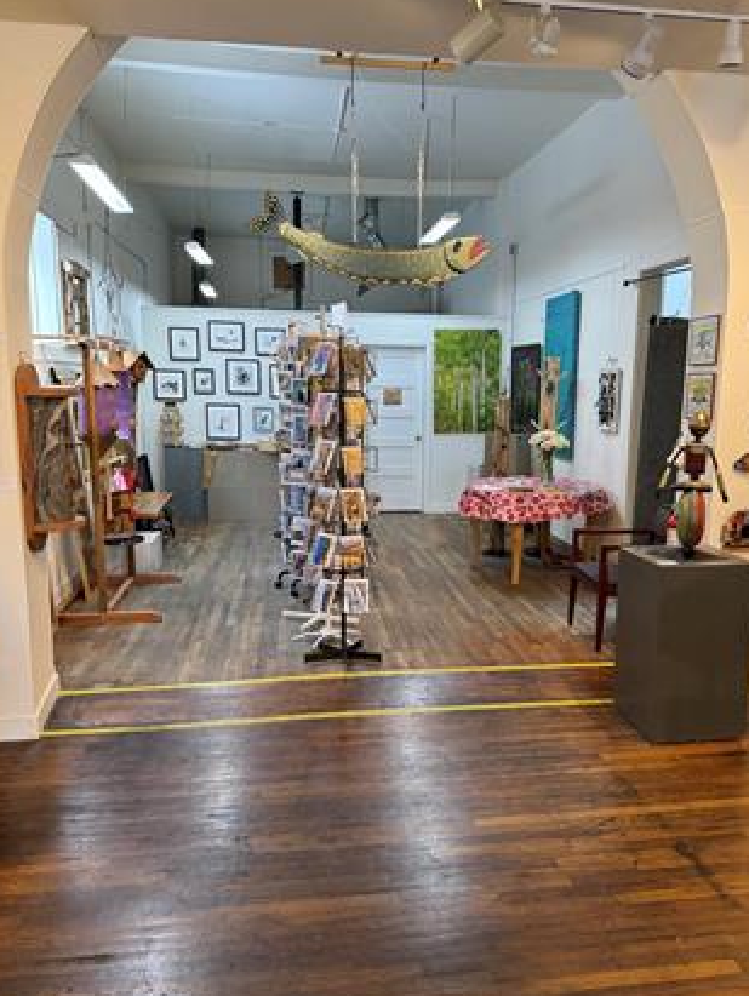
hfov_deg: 49.7
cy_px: 526
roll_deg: -0.3
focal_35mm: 28
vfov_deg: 63.4
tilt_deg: -9.2
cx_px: 414
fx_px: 807
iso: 160
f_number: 1.78
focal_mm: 6.76
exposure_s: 1/120
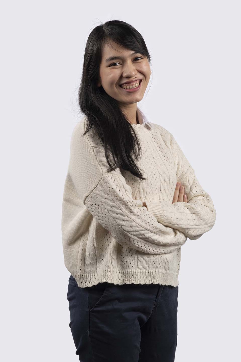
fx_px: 1054
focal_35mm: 105
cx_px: 120
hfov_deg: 13.0
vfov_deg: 19.5
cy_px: 181
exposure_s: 1/250
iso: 100
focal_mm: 105
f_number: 10
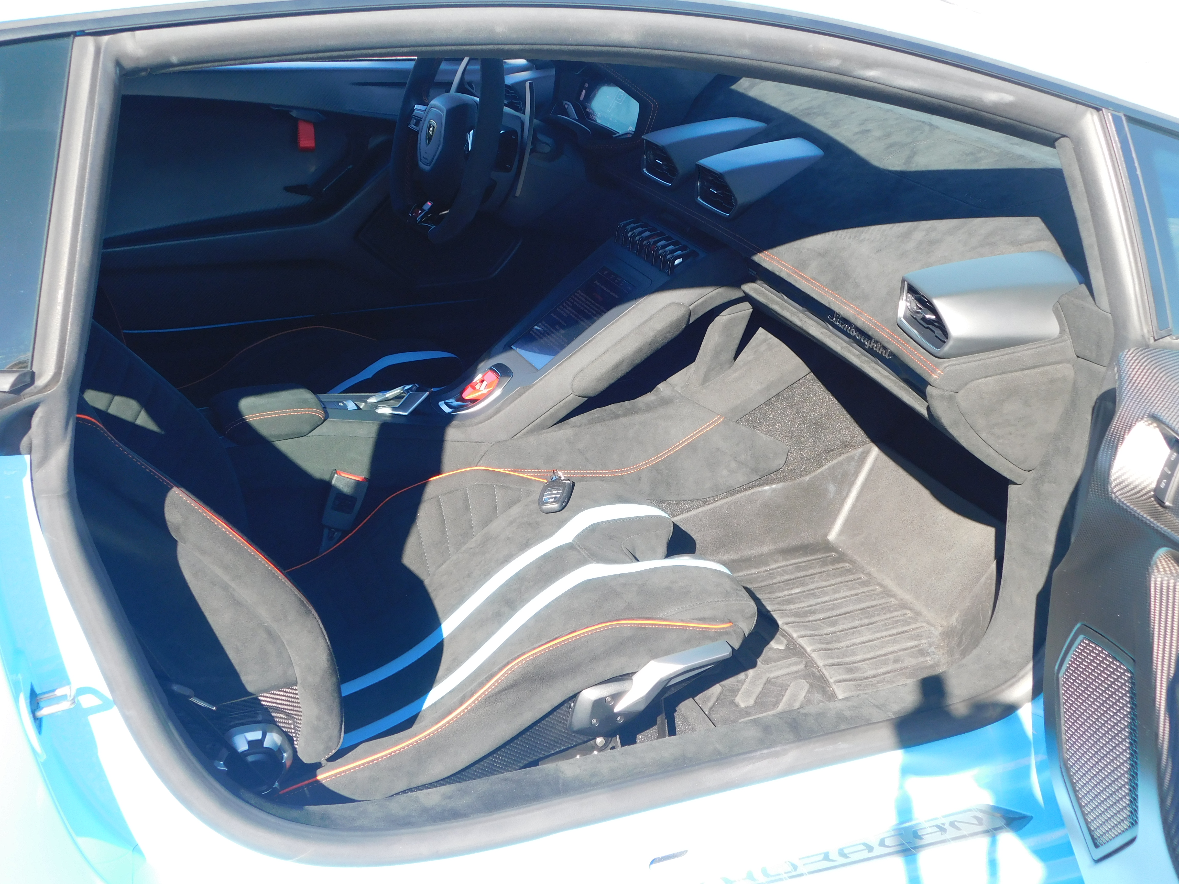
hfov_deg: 42.1
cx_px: 590
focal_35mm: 45
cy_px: 442
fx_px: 1533
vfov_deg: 32.2
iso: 125
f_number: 3.7
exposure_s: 1/160
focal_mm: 8
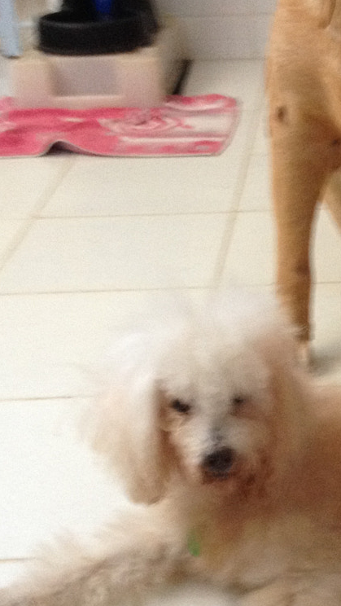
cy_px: 360
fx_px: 1317
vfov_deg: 25.8
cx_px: 369
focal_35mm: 82
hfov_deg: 14.4
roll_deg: +2.1
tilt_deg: -25.6
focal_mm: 4.28
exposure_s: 1/20
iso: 160
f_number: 2.4
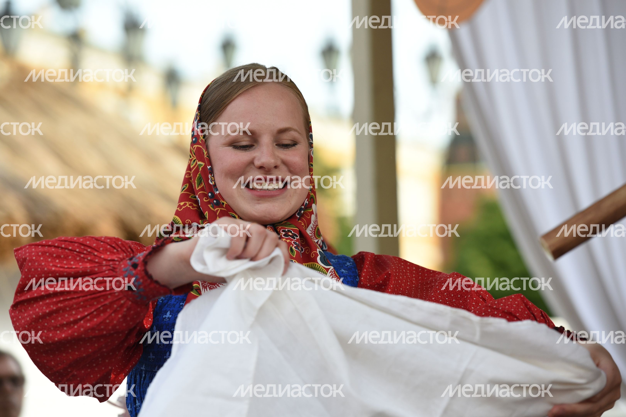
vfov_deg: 9.5
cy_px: 208
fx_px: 2520
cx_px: 313
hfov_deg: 14.2
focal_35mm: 145
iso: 1250
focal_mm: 145
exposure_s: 1/2000
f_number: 4.5
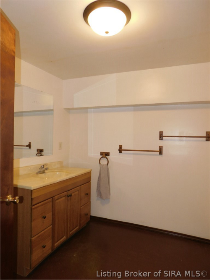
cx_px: 105
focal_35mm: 23
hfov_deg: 58.9
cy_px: 140
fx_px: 186
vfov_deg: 73.9
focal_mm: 4
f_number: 3
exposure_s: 1/30
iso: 200
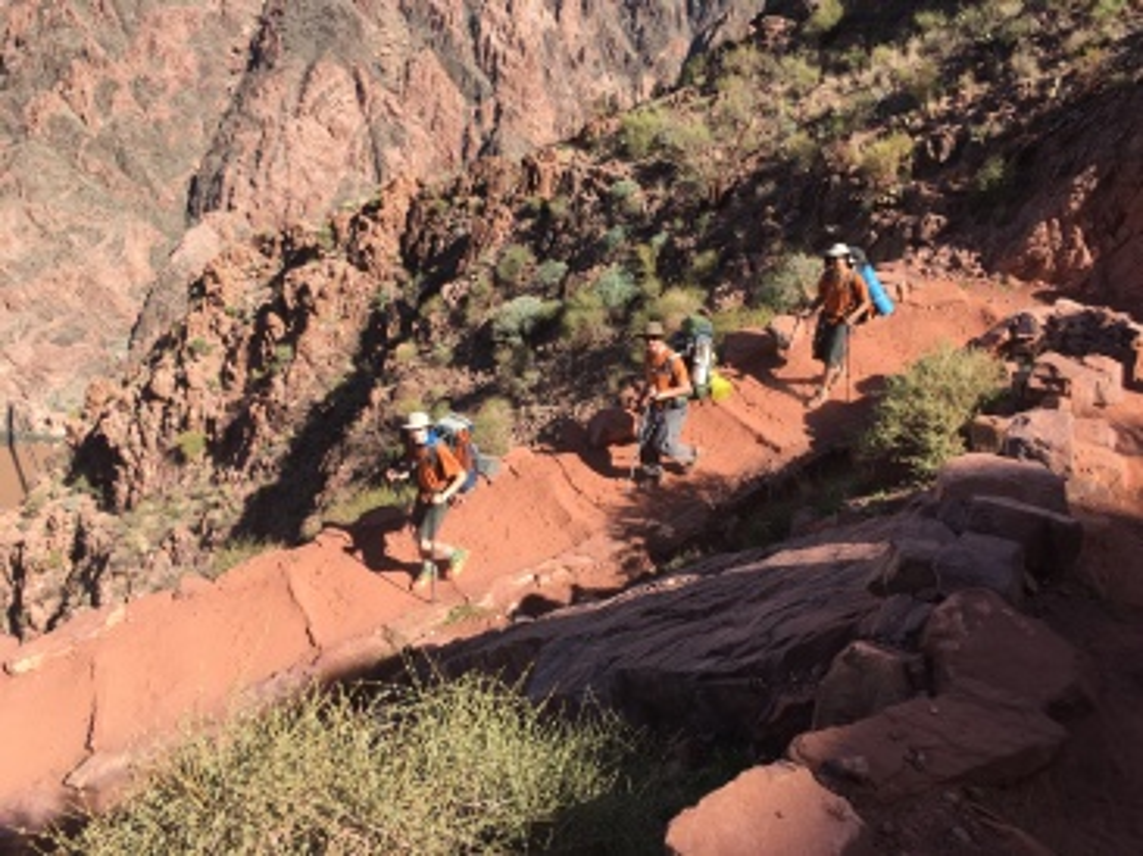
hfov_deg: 61.7
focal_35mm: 29
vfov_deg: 48.2
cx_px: 572
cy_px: 428
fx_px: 957
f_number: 2.2
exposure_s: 1/718
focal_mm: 4.15
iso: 25
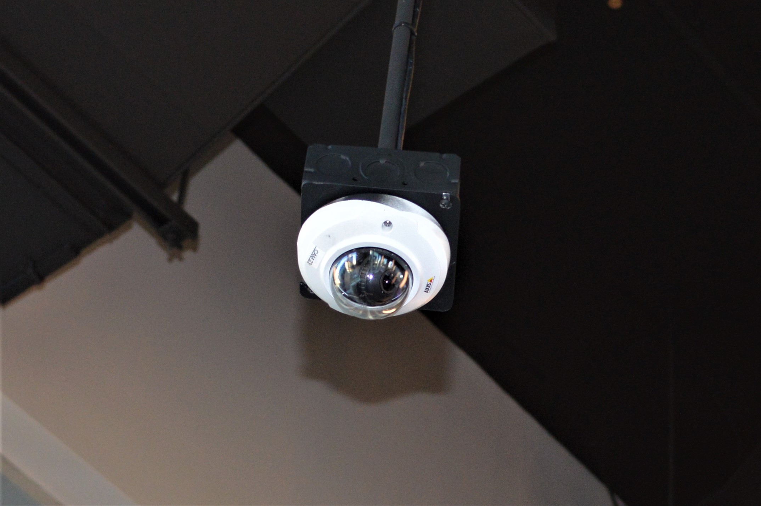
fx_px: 919
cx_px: 380
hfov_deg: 45.0
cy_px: 253
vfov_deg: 30.8
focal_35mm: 44
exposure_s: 1/60
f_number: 4.5
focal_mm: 29
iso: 500
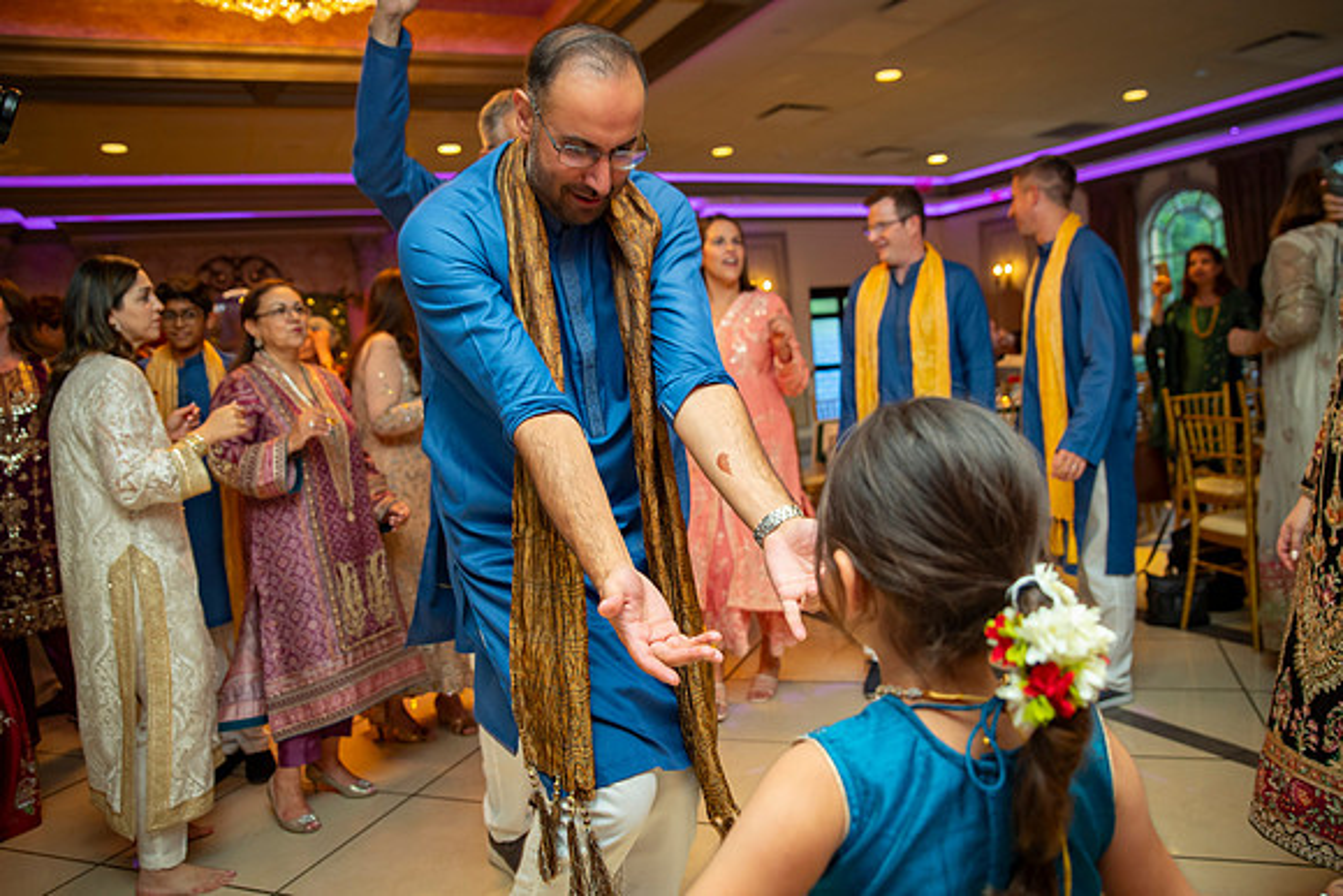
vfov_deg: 47.6
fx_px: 1016
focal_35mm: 27
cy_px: 436
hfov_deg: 66.9
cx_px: 668
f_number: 2.8
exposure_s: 1/100
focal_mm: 24
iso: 1000
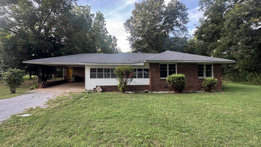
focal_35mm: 16
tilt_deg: +0.4
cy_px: 71
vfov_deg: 67.1
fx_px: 111
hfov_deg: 99.3
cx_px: 127
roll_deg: +0.0
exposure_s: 1/99
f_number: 2.2
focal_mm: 2.22
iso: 80
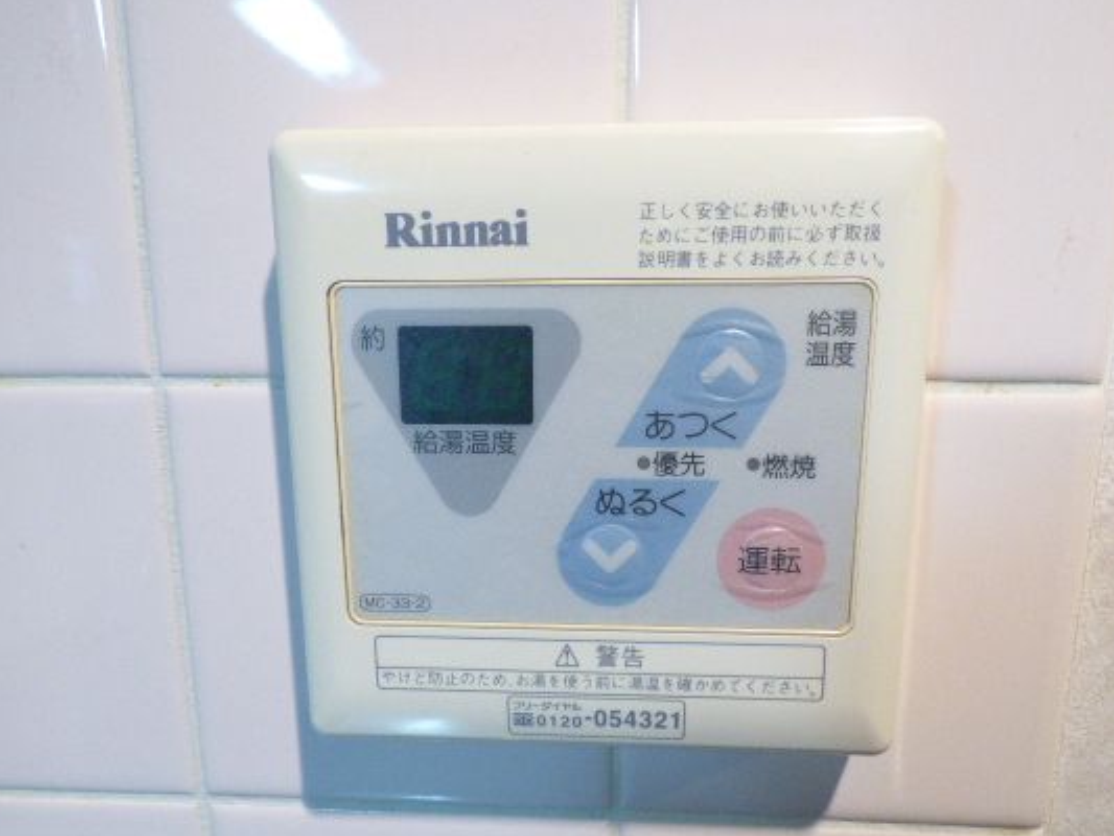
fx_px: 773
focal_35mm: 24
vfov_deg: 56.5
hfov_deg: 71.6
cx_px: 568
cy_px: 489
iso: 400
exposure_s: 1/40
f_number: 2.8
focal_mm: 3.58
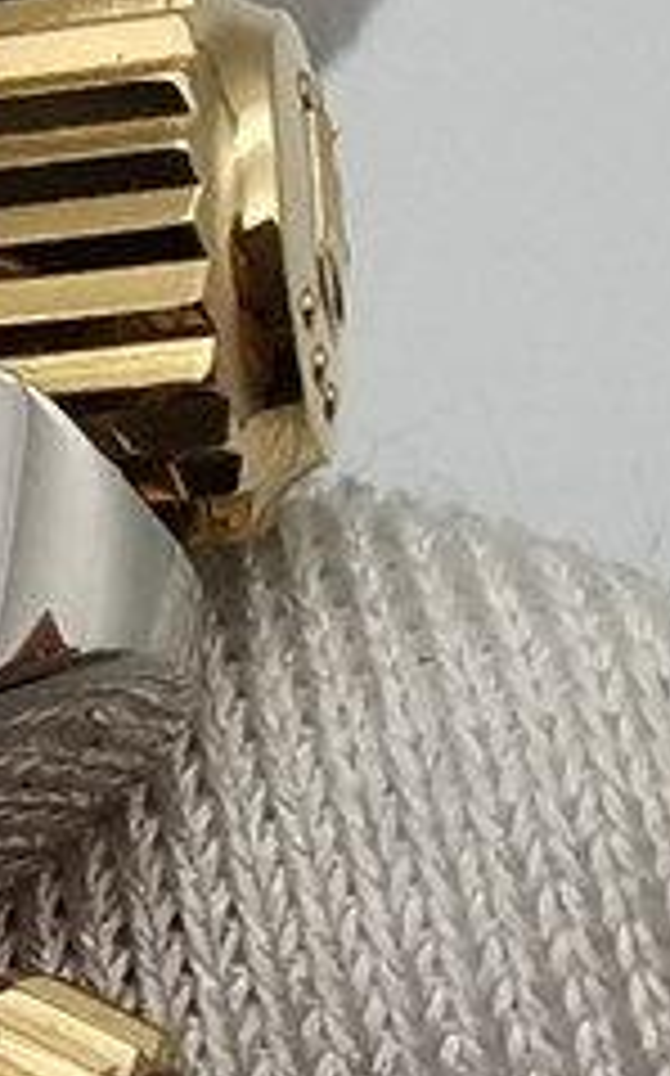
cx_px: -1646
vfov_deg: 12.1
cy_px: 570
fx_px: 5063
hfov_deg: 6.6
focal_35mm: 173
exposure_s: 1/149
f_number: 2.2
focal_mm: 2.26
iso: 50
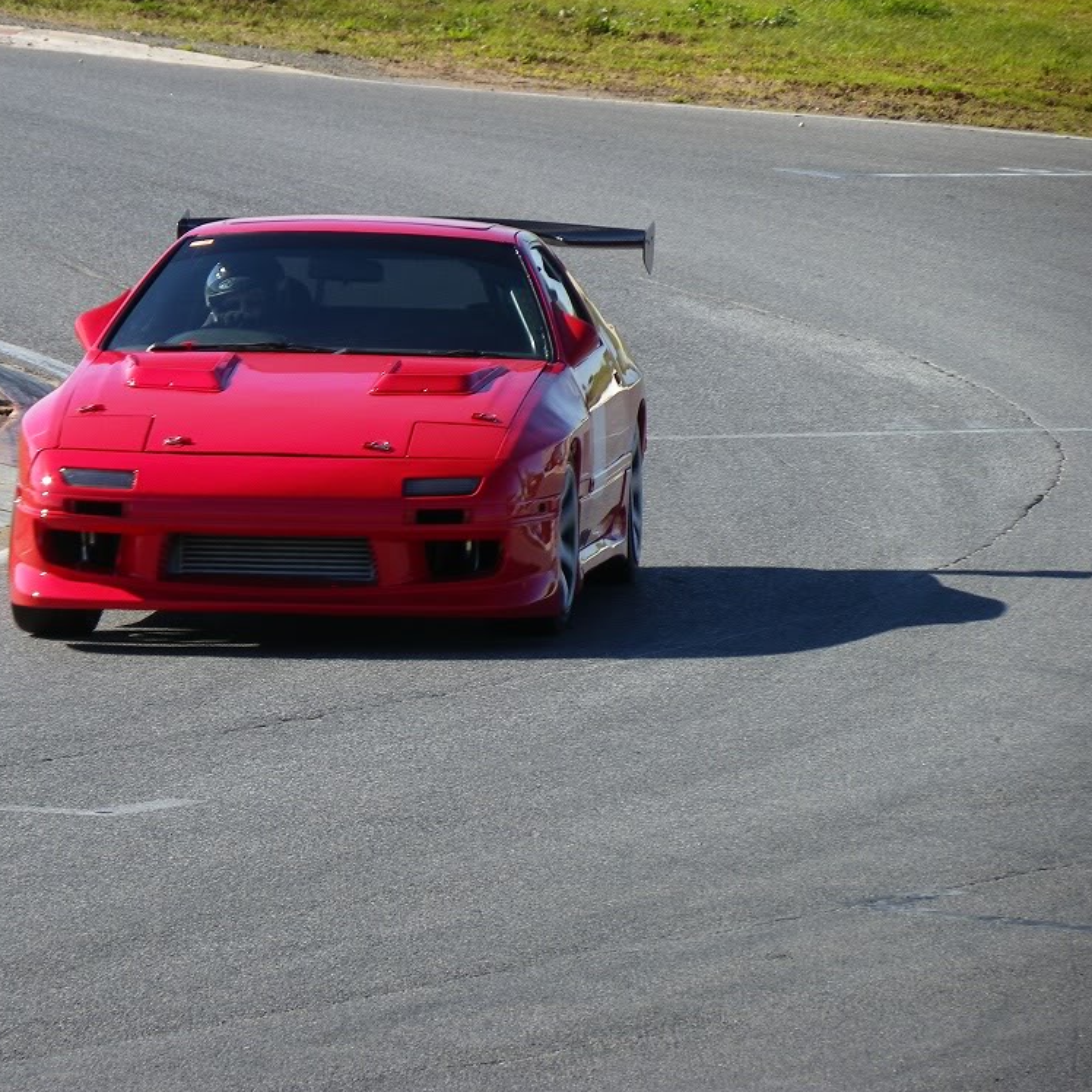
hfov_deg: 4.0
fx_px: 15775
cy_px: 546
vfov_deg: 4.0
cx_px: 384
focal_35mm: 442
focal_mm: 66.2
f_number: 5.6
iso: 50
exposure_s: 1/160
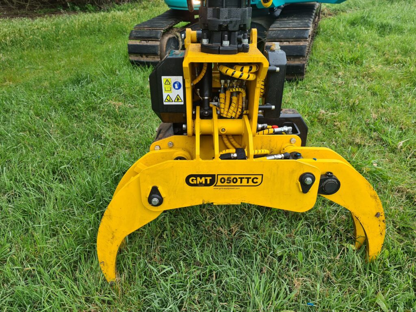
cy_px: 156
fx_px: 300
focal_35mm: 25
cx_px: 208
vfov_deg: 54.9
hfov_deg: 69.4
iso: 50
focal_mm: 7
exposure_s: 1/163
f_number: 1.8
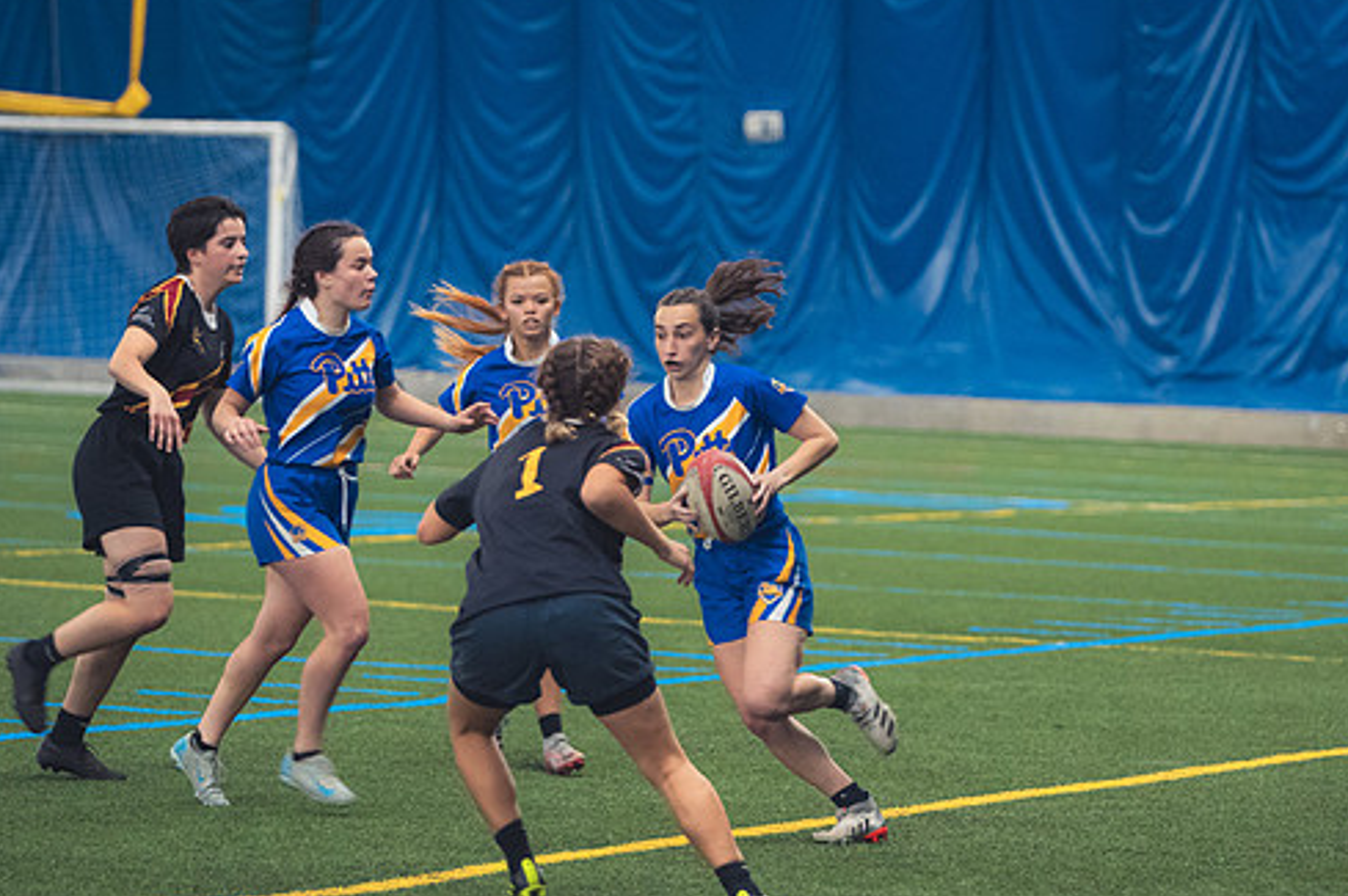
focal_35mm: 222
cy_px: 491
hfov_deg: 9.3
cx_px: 731
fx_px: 8304
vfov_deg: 6.2
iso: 3600
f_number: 2.8
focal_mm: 125
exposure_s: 1/320
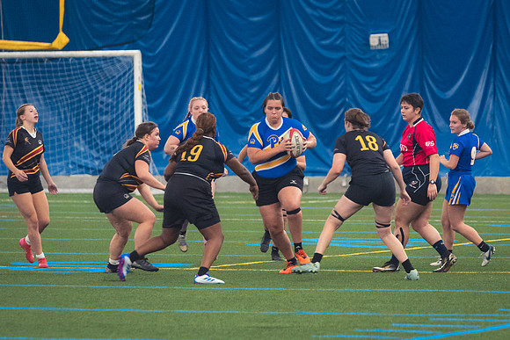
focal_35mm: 340
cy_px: 187
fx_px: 4816
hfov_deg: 6.1
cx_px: 282
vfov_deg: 4.0
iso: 3600
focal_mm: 150
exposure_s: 1/320
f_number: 2.8
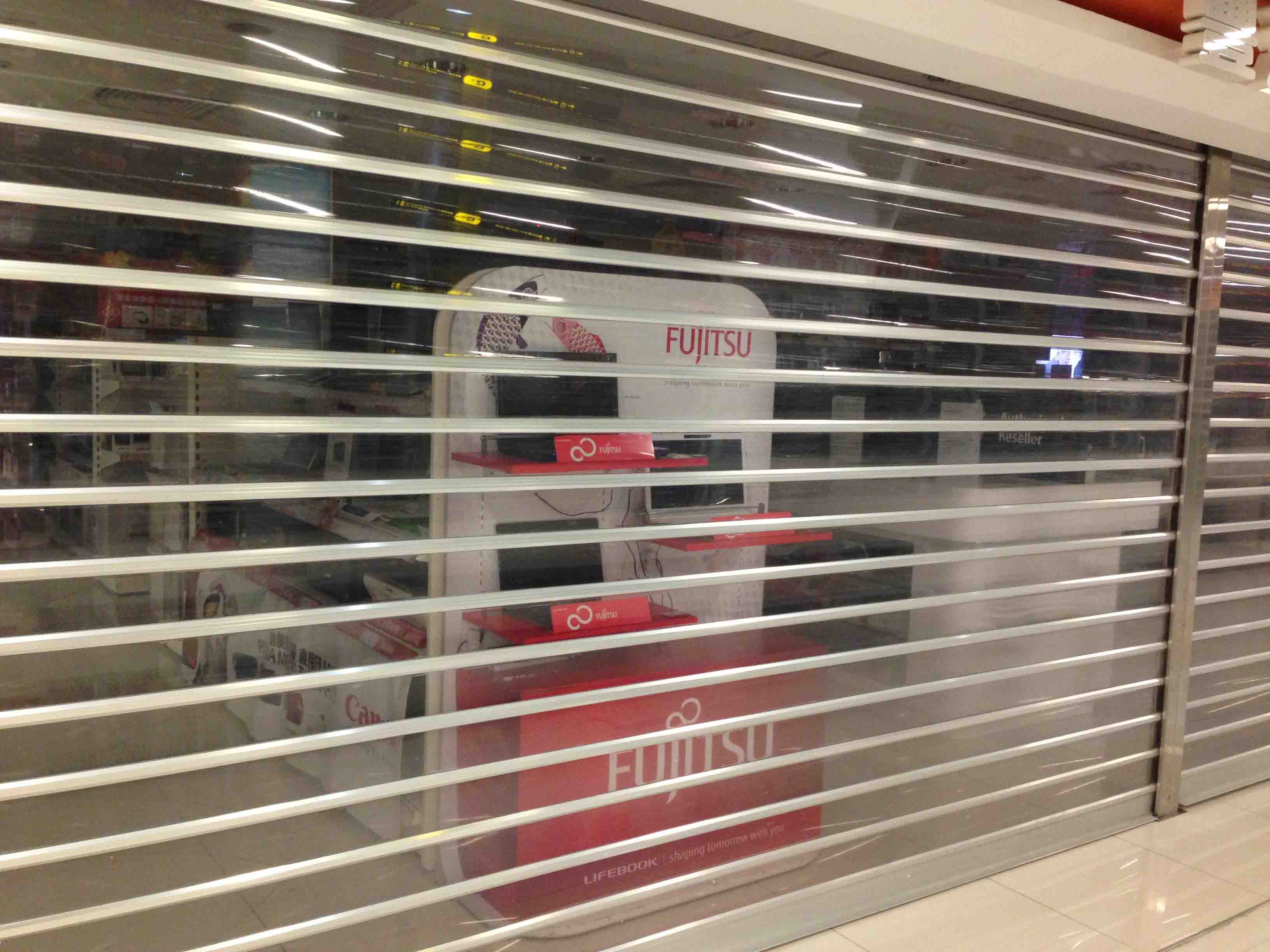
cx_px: 635
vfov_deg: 42.9
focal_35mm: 33
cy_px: 476
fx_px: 1211
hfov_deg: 55.4
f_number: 2.4
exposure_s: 1/20
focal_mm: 4.13
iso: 200
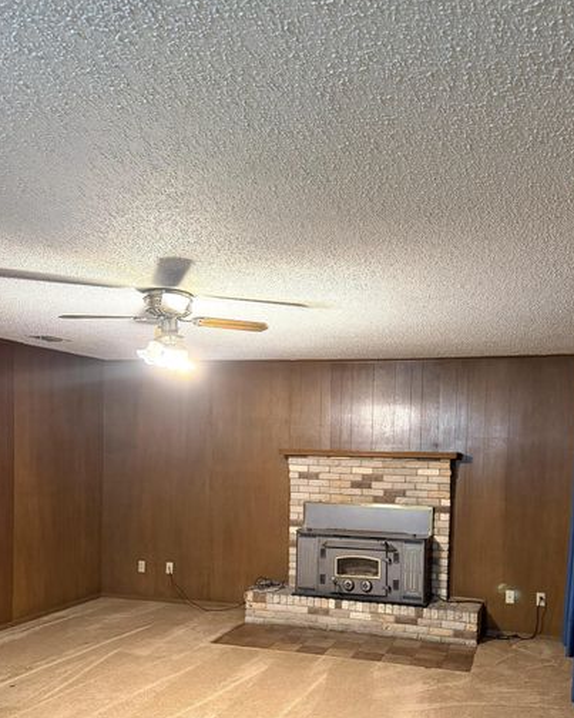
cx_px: 350
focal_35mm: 31
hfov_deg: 46.8
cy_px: 468
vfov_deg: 56.2
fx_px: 658
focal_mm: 6.76
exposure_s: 1/60
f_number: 1.78
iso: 500
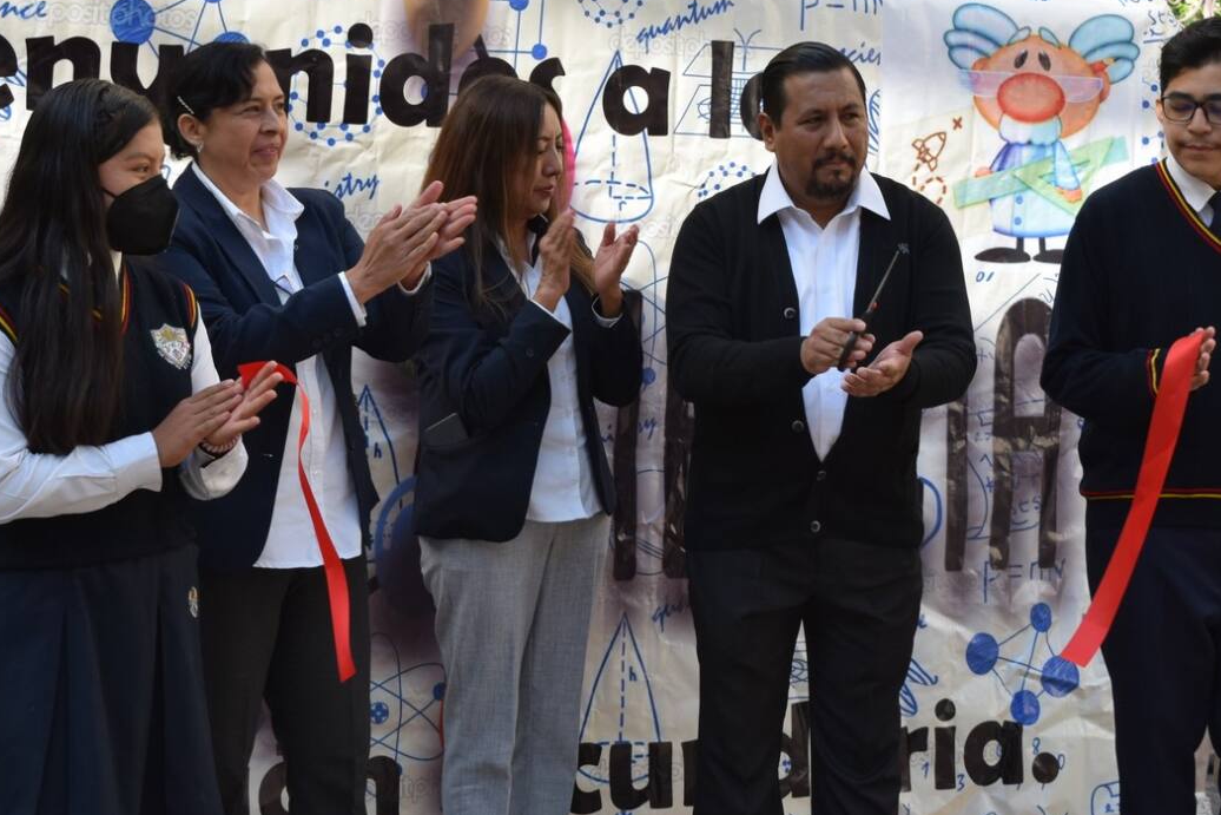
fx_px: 2985
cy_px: 328
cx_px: 496
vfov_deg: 15.5
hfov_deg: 23.1
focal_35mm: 88
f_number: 8
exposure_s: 1/250
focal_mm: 38
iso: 400
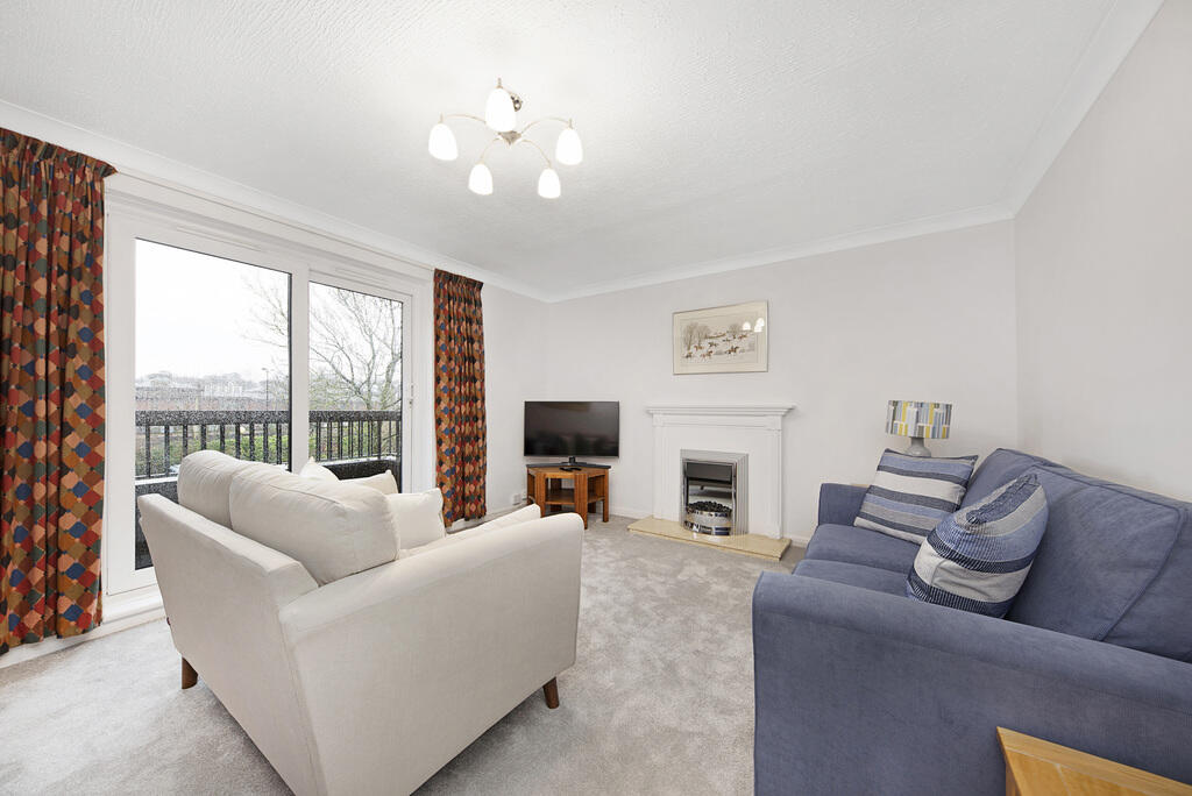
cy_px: 398
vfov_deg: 90.1
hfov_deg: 112.6
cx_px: 596
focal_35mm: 12
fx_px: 398
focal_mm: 12
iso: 125
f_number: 16
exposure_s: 1/10
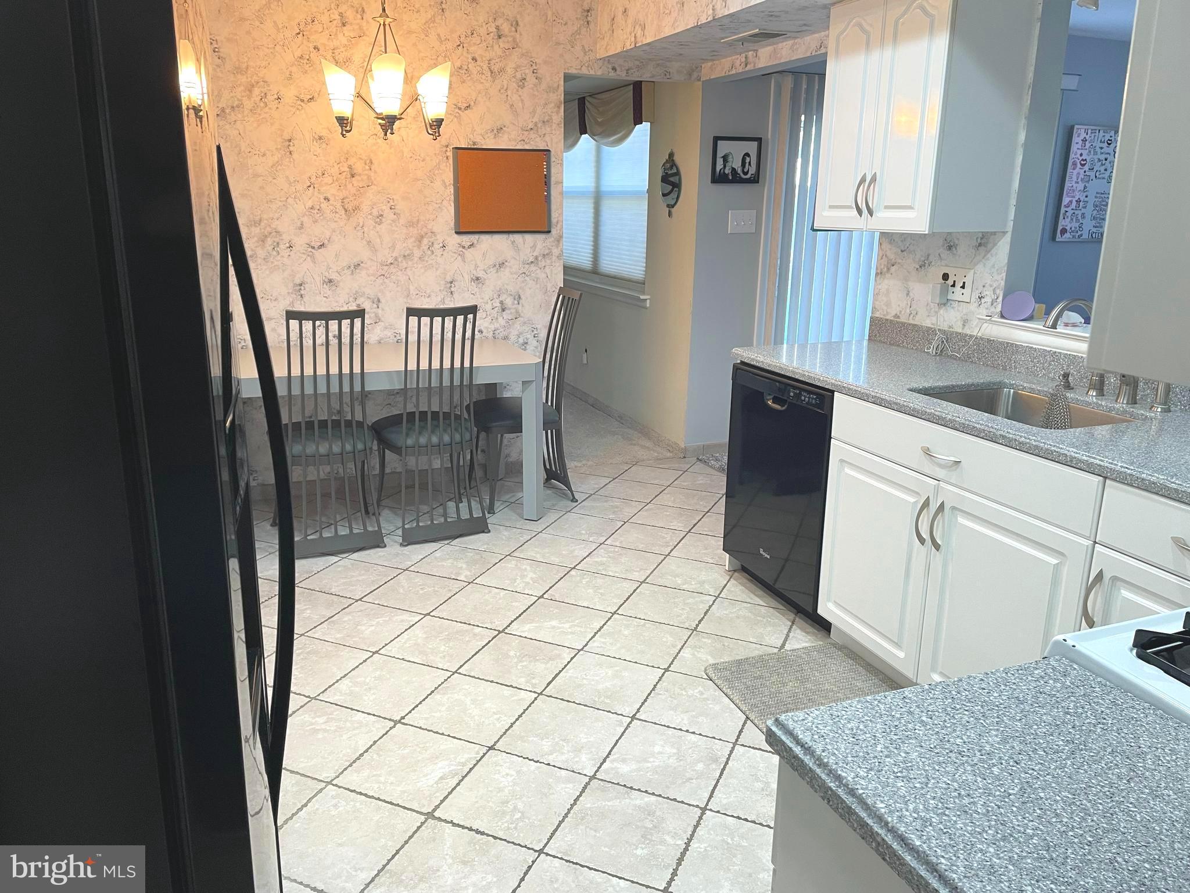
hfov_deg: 67.3
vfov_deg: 53.1
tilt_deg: -15.2
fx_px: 894
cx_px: 595
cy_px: 446
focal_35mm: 26
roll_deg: -0.3
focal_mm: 4.2
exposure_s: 1/60
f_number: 1.6
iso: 100
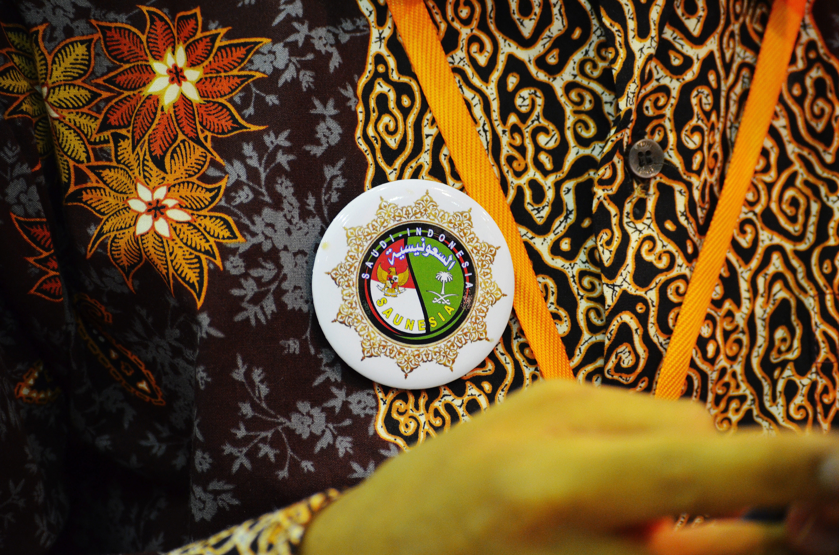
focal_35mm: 142
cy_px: 278
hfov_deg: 14.4
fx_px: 3314
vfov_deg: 9.6
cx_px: 420
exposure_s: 1/30
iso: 1800
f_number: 4.2
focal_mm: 95
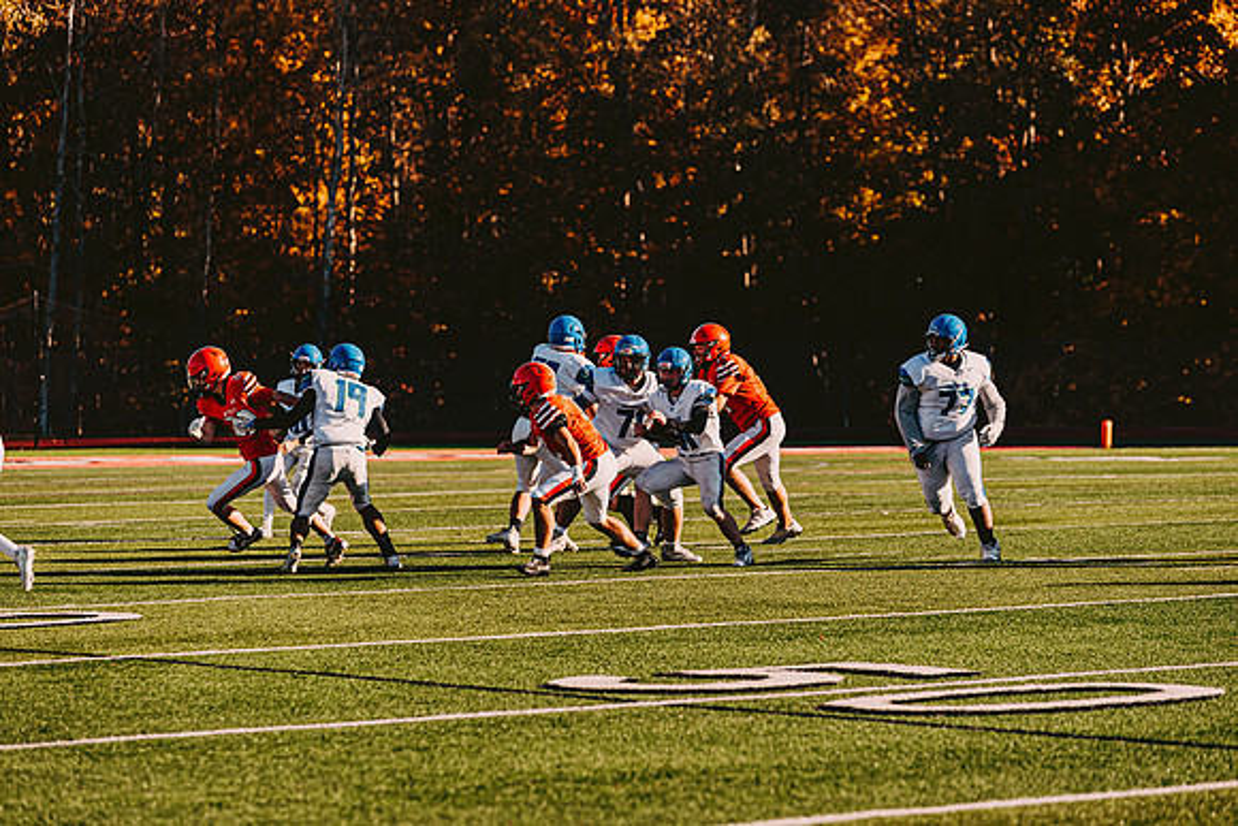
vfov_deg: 9.5
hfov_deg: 14.2
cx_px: 619
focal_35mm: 145
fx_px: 4987
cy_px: 413
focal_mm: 145
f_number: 3.5
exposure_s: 1/2000
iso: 125
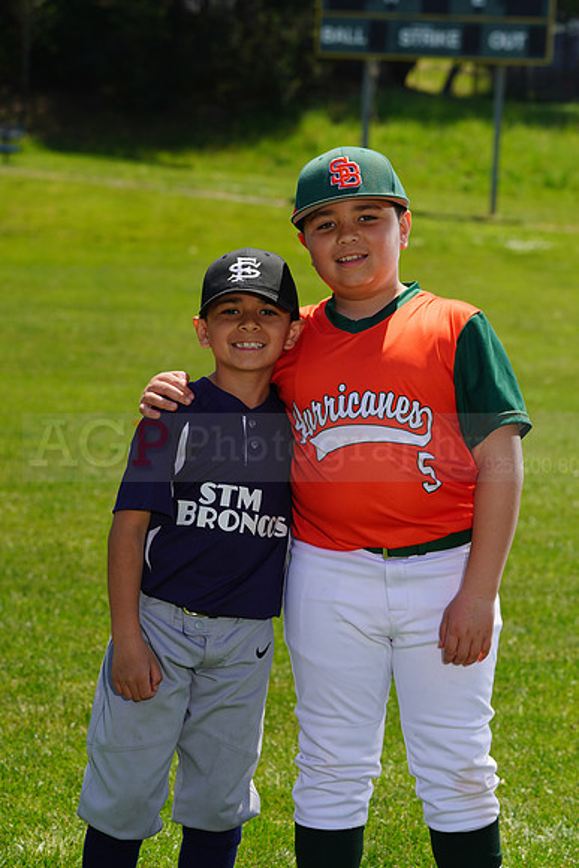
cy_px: 434
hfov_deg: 9.4
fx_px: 3520
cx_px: 290
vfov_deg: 14.1
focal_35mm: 146
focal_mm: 146
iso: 100
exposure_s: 1/250
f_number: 9
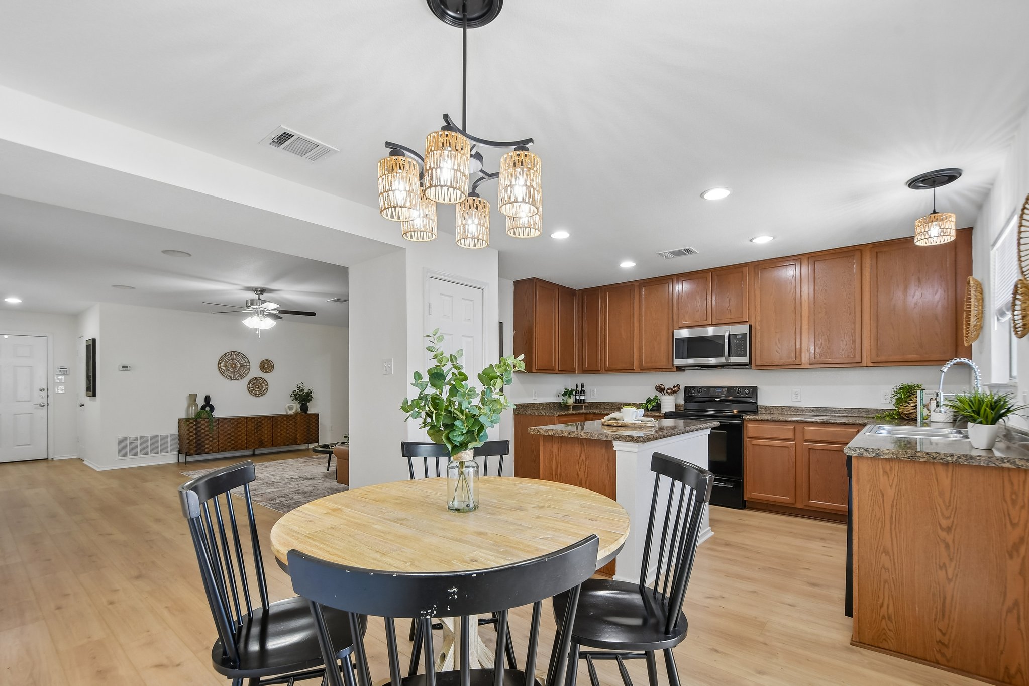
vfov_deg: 77.3
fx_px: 429
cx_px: 514
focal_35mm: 15
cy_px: 343
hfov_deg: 100.4
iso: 400
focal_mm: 10
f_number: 8
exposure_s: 1/30
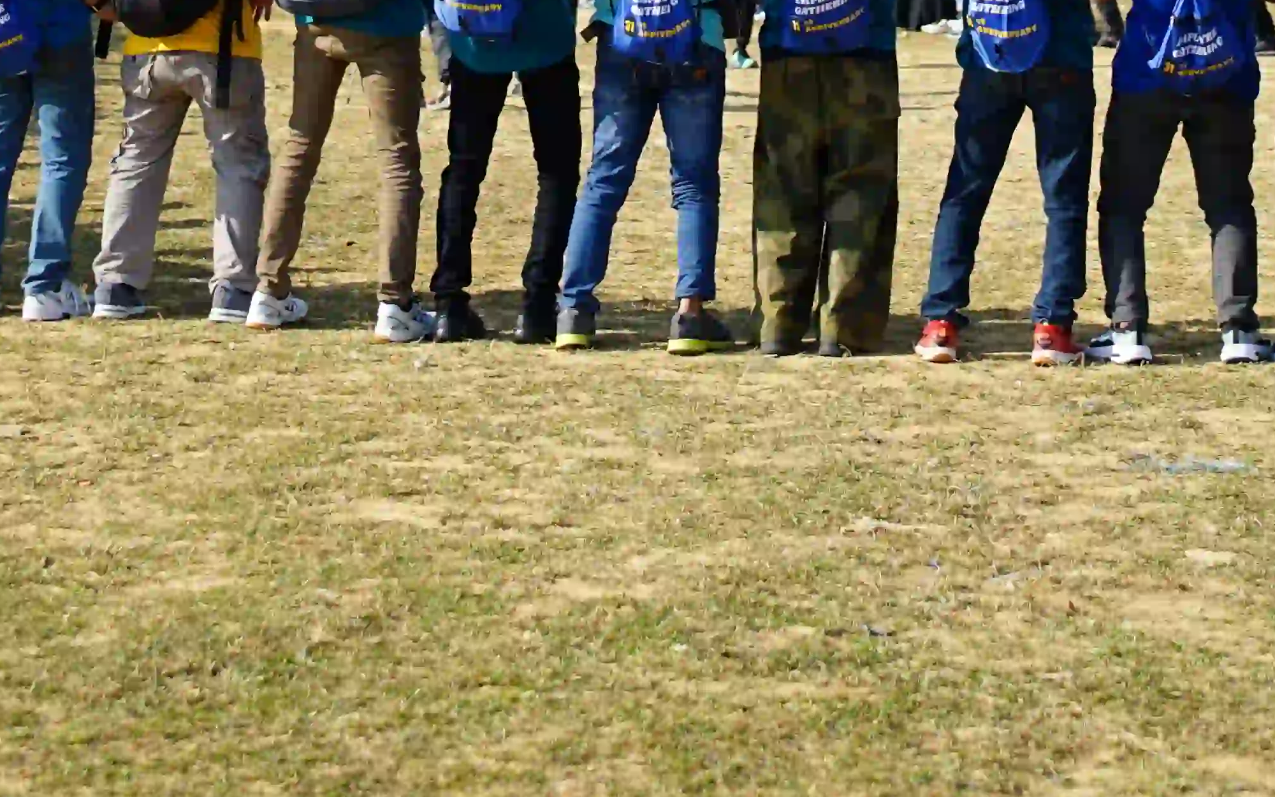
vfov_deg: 11.7
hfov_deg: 19.5
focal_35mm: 107
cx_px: 716
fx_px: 3718
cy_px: -376
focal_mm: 35
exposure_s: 1/3200
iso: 160
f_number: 2
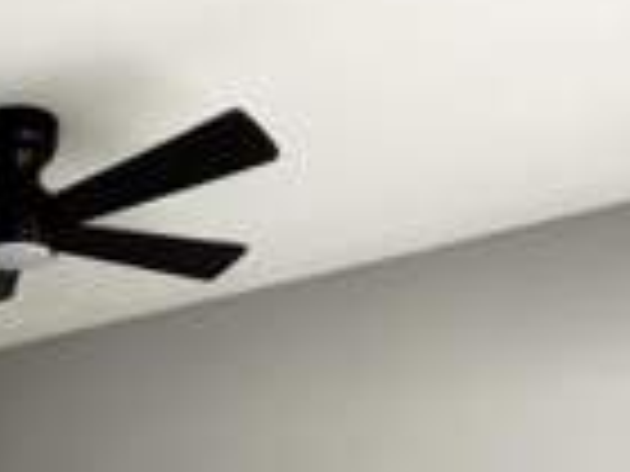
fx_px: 874
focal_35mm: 48
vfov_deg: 23.2
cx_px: -50
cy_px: 739
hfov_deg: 34.6
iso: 320
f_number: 2.2
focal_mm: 2.22
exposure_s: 1/101
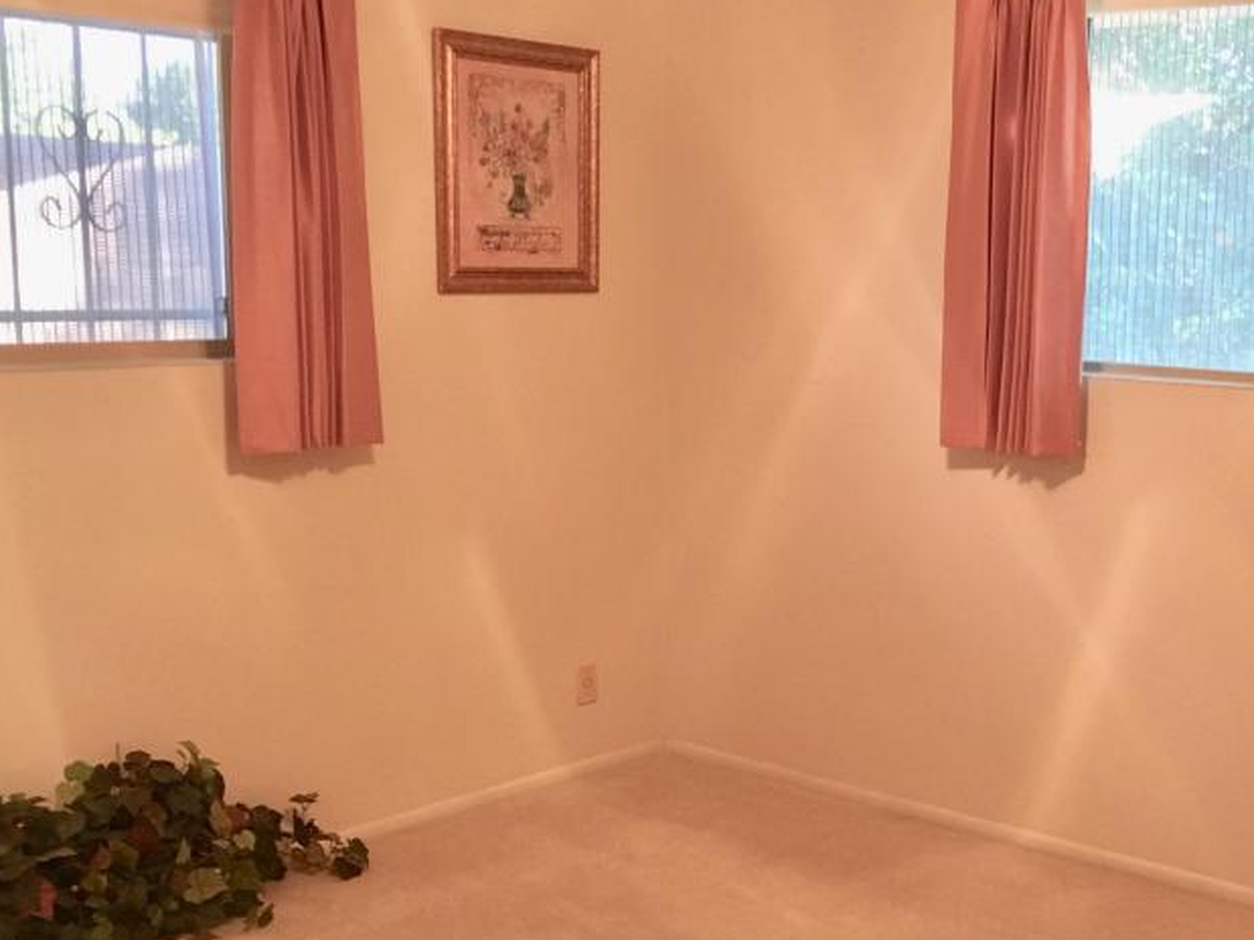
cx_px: 887
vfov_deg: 30.2
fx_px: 1739
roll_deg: -2.3
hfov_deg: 38.9
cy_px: 529
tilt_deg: -9.2
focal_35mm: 48
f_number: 2.2
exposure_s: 1/30
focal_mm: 4.15
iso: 125
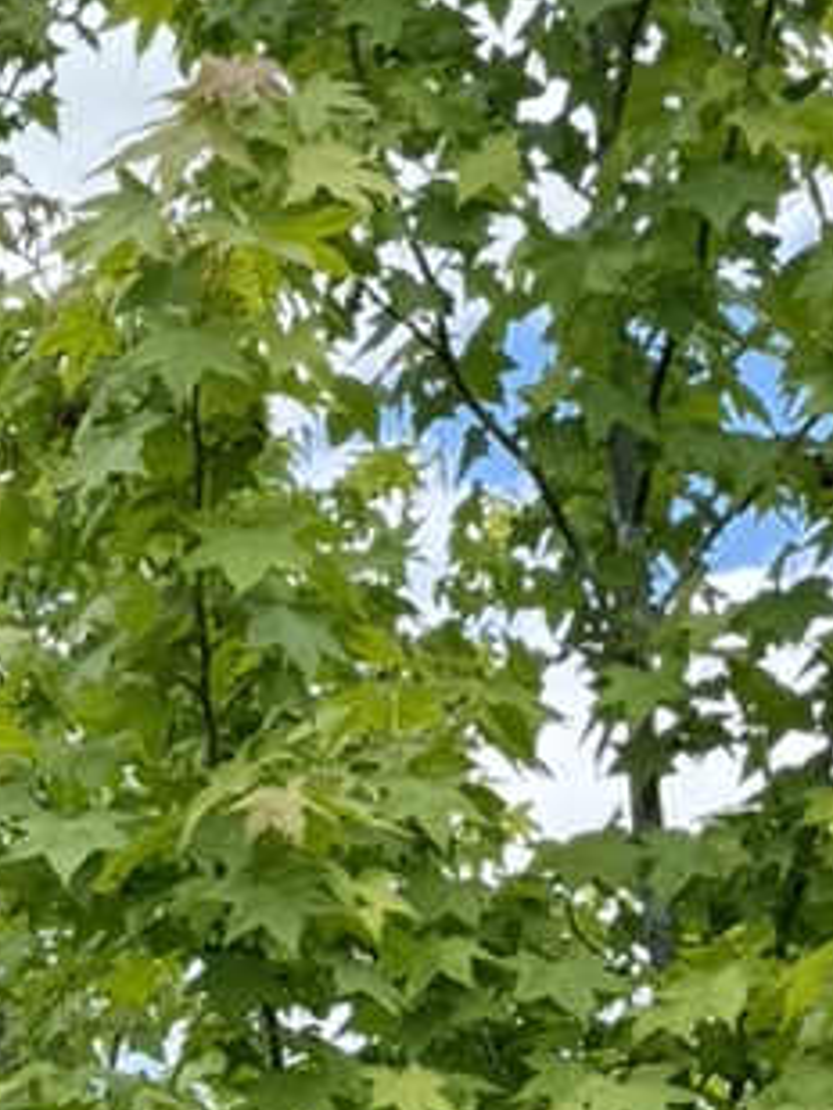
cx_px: -1580
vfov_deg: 12.1
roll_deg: +0.5
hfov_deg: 8.1
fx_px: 5098
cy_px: 1448
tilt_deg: +7.4
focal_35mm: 159
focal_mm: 6.76
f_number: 1.78
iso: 80
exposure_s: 1/952
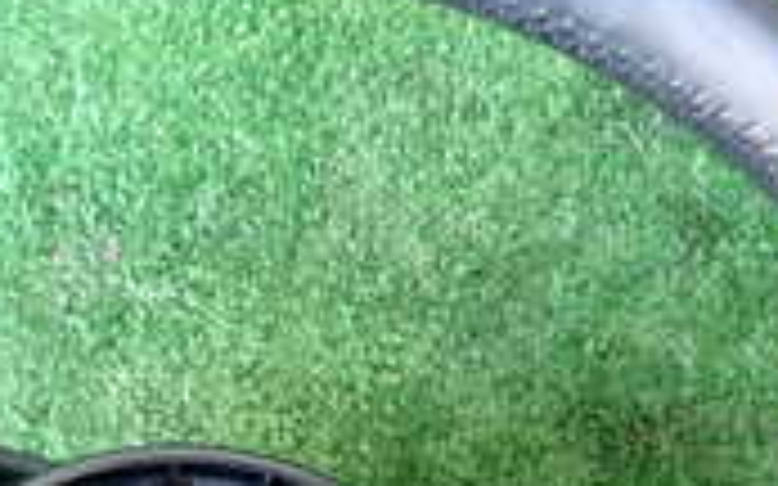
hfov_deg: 18.8
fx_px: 2332
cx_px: 175
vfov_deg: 11.4
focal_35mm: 110
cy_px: 734
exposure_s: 1/30
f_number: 2.3
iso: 400
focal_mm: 5.4
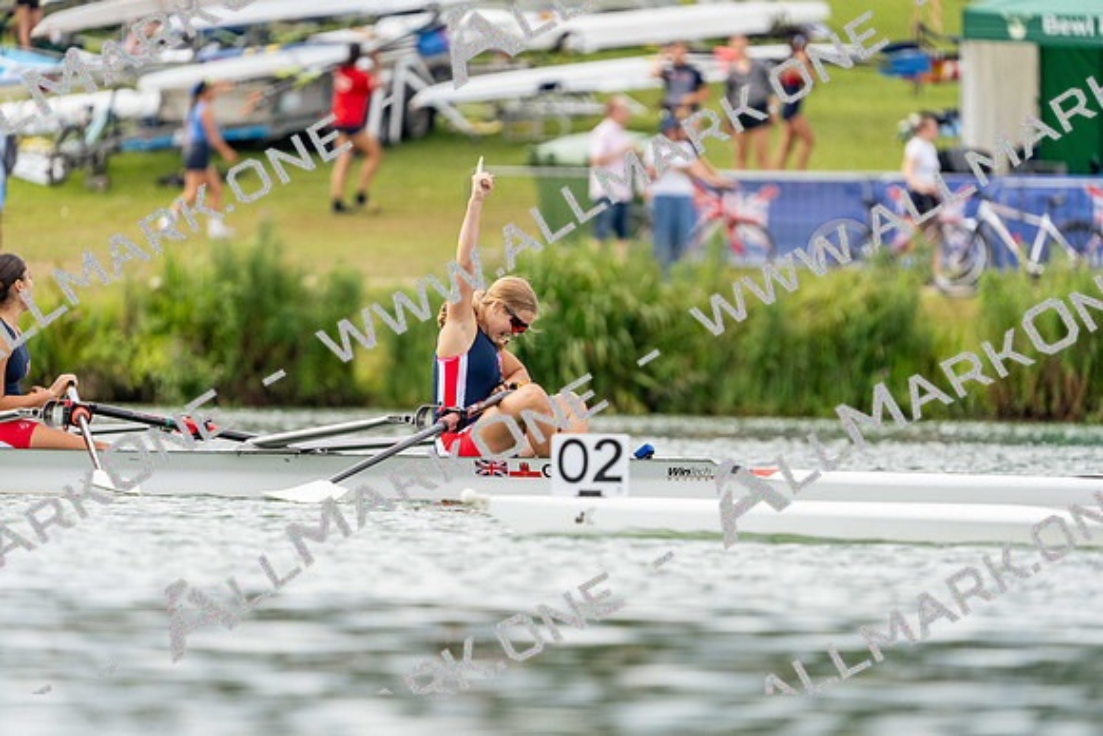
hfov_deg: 4.4
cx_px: 552
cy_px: 368
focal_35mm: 470
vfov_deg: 2.9
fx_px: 14403
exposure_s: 1/1600
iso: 800
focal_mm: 470
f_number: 6.3
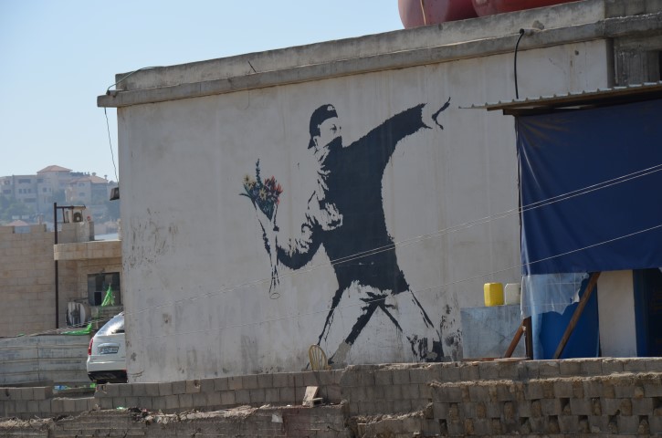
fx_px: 2890
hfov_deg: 13.1
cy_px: 219
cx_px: 331
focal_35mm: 158
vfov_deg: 8.7
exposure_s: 1/320
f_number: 9
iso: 100
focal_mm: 105
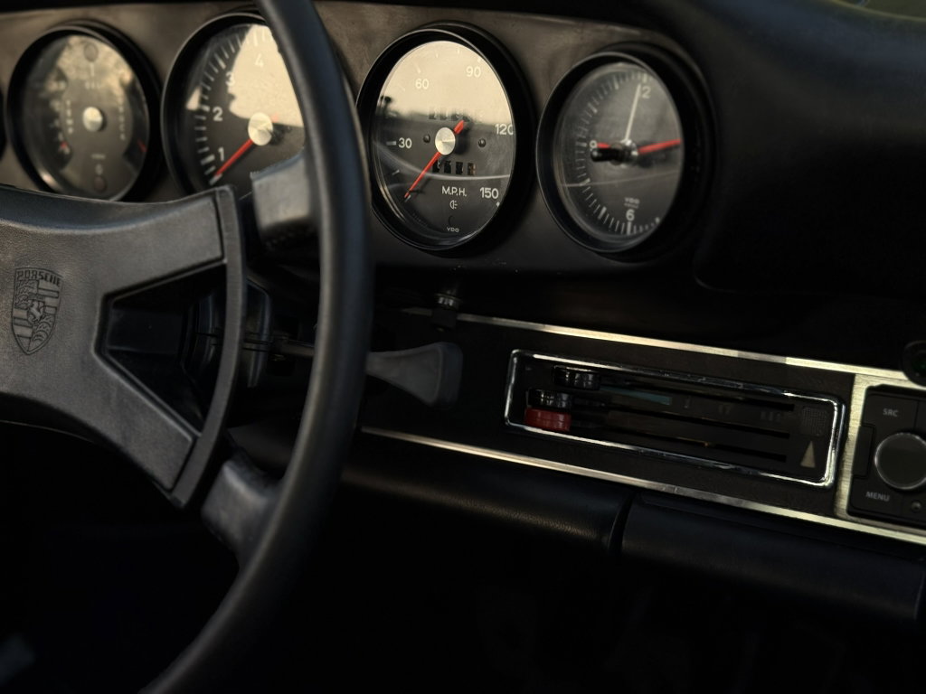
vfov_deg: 30.3
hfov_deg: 39.7
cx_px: 463
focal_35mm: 48
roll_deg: +0.6
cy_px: 347
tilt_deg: -19.8
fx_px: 1284
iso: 100
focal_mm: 6.76
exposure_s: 1/437
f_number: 1.78
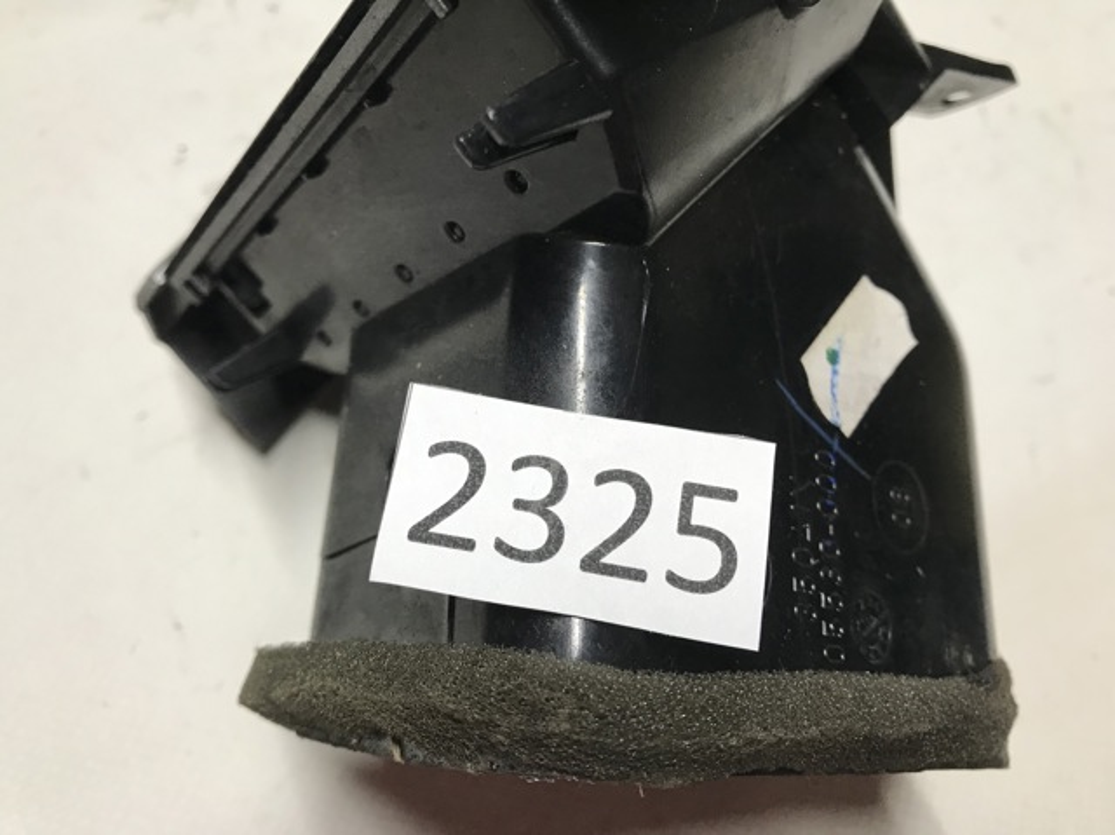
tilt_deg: -66.2
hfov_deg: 63.5
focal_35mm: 28
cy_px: 418
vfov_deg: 49.7
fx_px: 901
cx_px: 558
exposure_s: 1/33
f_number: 1.8
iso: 32
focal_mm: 3.99
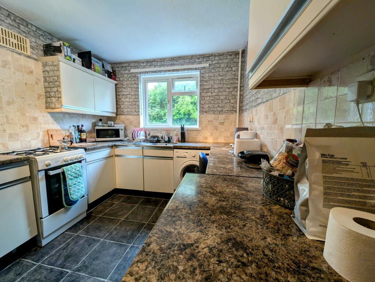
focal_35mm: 12
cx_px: 188
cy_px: 141
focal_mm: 2.23
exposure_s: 1/50
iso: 142
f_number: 1.95
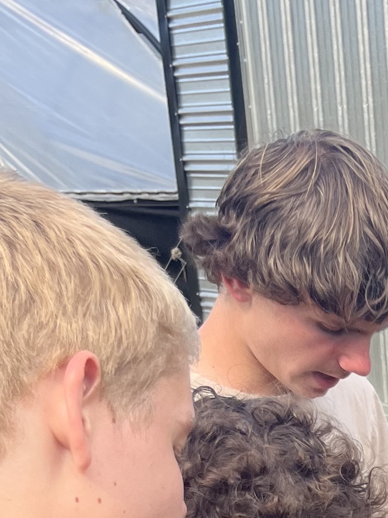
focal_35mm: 99
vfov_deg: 18.1
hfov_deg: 13.7
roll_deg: +1.3
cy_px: 725
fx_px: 1480
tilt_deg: -22.5
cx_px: 642
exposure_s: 1/517
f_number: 1.6
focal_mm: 5.1
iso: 50
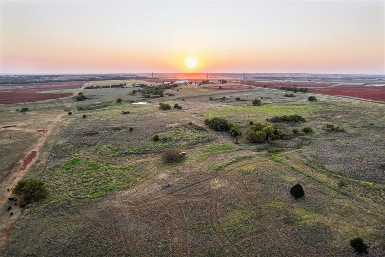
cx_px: 192
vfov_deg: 57.2
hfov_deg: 78.6
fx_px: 235
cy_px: 128
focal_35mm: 22
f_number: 2.8
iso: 100
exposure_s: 1/240
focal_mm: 8.4
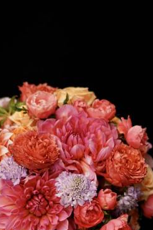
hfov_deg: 17.2
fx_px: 504
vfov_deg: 25.2
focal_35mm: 79
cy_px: 186
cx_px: 48
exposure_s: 1/30
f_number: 4
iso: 2000
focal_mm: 48
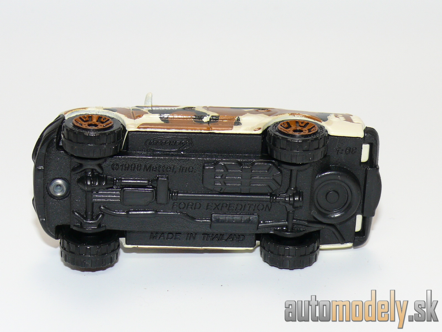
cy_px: 166
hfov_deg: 19.3
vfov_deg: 14.5
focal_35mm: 102
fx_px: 1302
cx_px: 221
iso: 100
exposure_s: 1/30
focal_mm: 13.3
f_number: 4
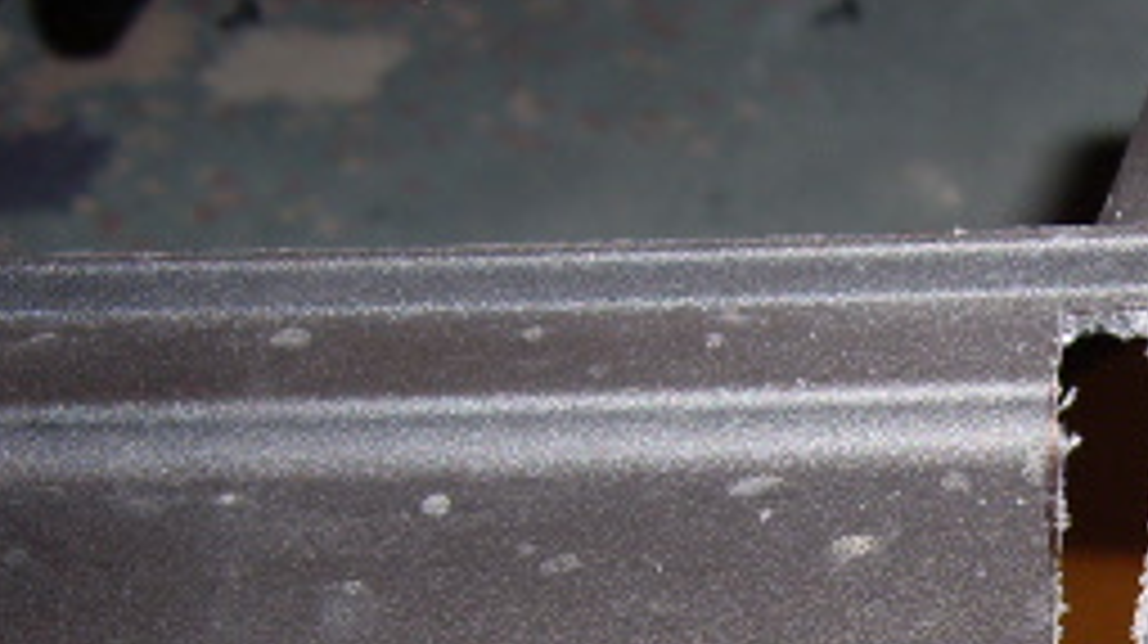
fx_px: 3163
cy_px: 734
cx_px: 1274
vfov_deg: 11.4
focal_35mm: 104
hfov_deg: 19.7
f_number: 2.8
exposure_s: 1/40
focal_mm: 7.9
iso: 100
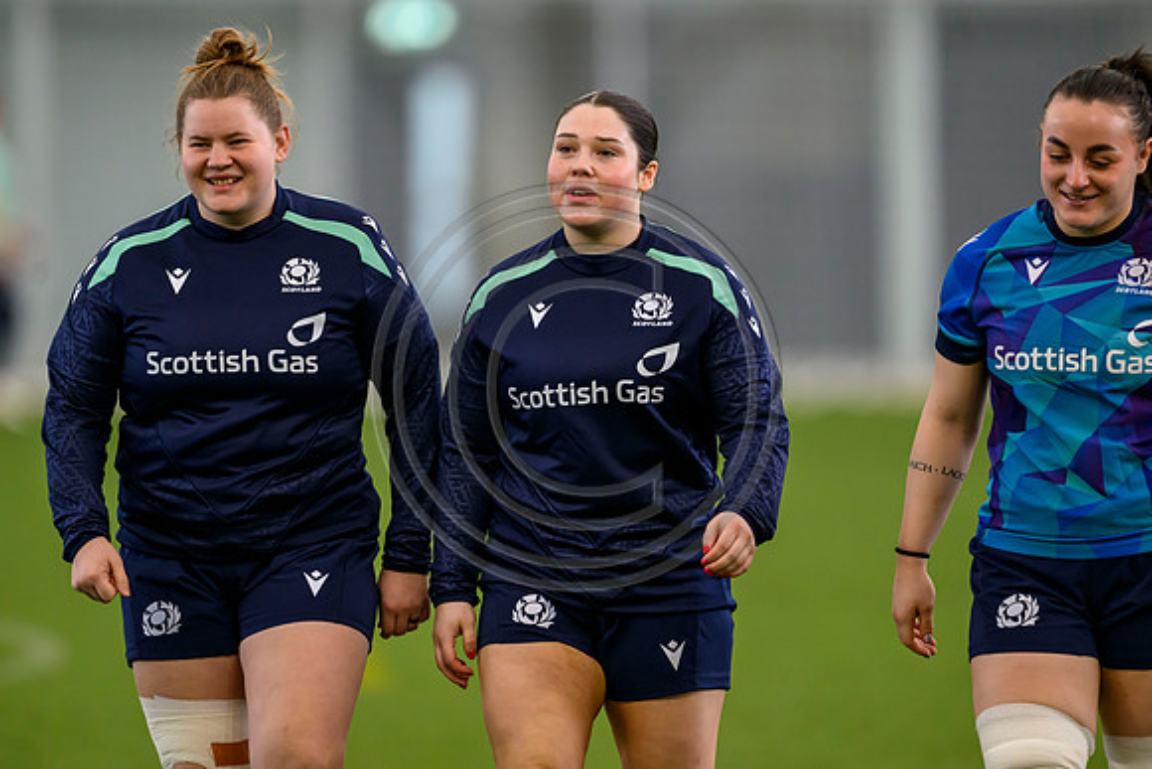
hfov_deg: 5.2
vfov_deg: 3.4
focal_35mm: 400
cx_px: 576
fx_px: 12802
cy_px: 384
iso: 3200
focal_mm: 400
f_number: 3.2
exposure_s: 1/1250
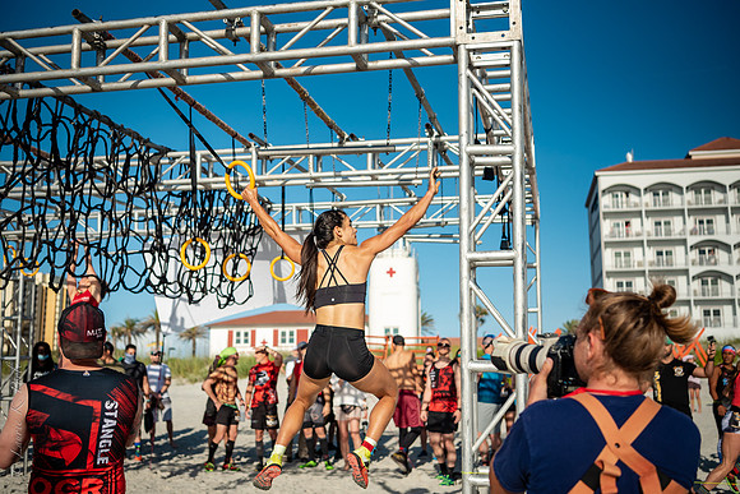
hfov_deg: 46.3
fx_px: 865
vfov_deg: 31.9
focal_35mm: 42
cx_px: 370
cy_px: 247
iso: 360
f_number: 2.8
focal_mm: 40
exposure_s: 1/4000
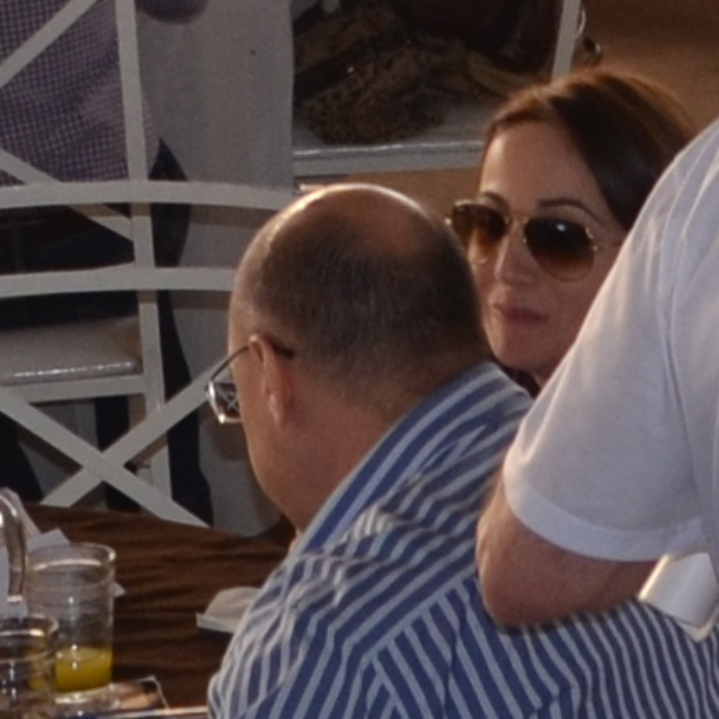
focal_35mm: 322
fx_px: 7567
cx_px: 533
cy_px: -485
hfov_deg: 5.4
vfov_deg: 5.4
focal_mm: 22
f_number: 4
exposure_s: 1/125
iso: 280
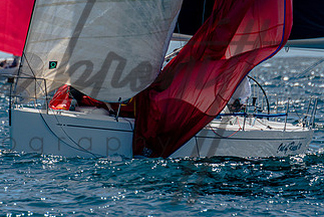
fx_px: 9855
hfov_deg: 1.9
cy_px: 67
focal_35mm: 1094
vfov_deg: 1.3
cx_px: 126
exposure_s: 1/2000
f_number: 5.6
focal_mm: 400
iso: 200
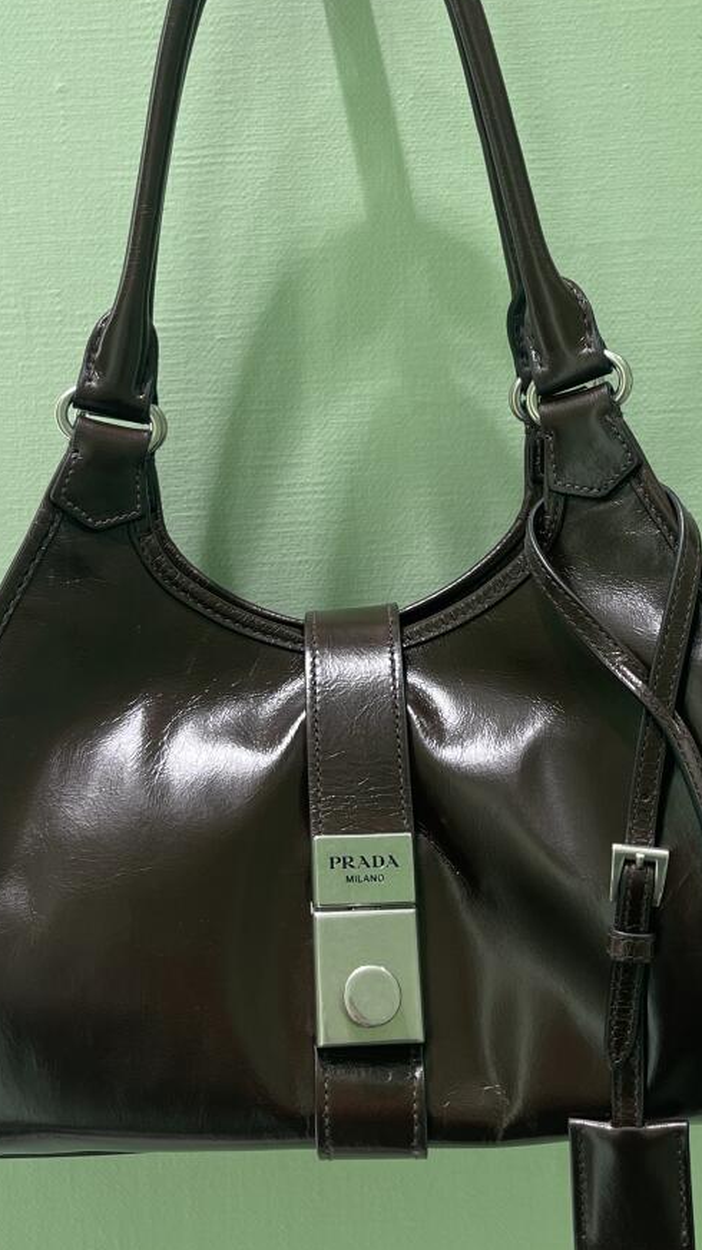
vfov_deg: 45.3
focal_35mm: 45
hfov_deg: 26.5
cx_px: 341
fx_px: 1490
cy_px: 509
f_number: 1.6
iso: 50
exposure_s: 1/100
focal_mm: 5.1
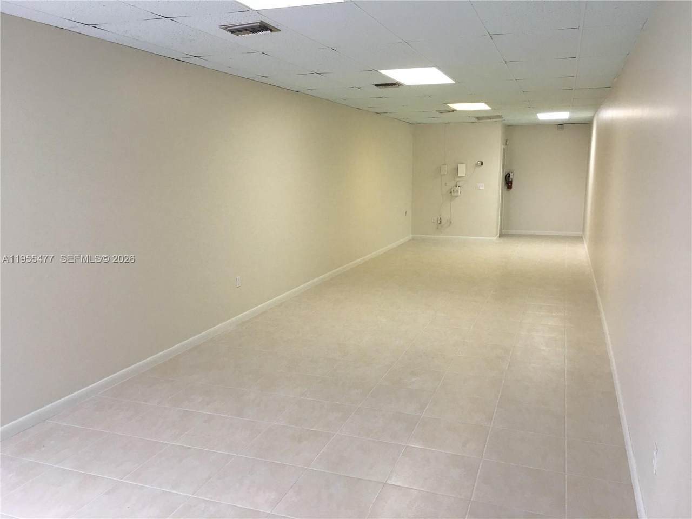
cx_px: 346
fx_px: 580
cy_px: 260
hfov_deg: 61.7
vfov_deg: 48.2
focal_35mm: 29
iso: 25
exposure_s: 1/30
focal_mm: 4.15
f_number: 2.2
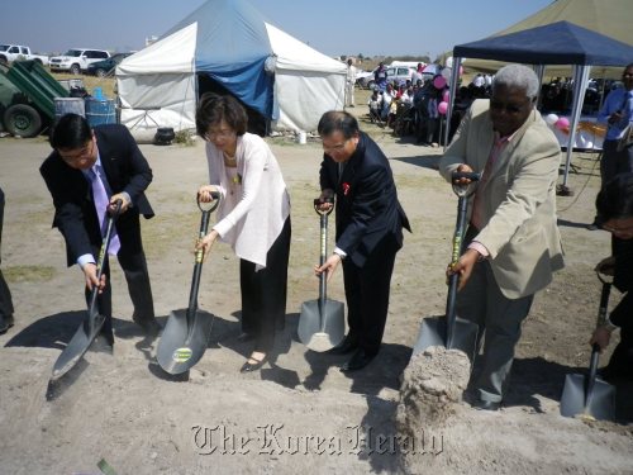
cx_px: 316
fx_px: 640
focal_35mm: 35
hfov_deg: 52.6
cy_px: 238
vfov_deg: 40.7
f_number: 3.9
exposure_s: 1/1000
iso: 100
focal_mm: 6.36
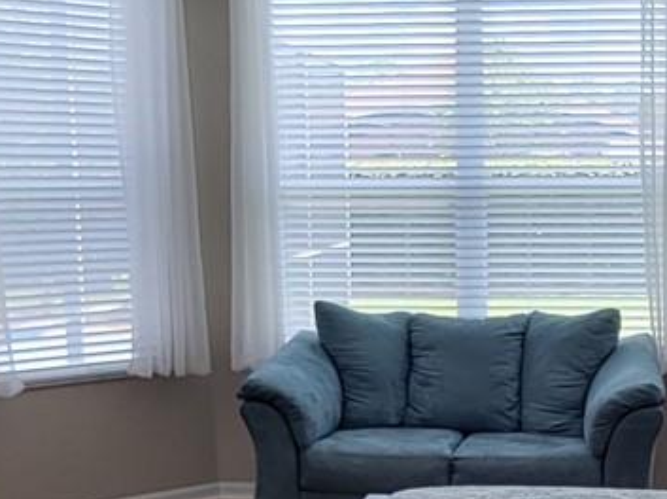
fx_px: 1136
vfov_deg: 24.6
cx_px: 520
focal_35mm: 59
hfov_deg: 32.0
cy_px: 340
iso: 64
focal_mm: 2.2
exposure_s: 1/60
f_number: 2.2
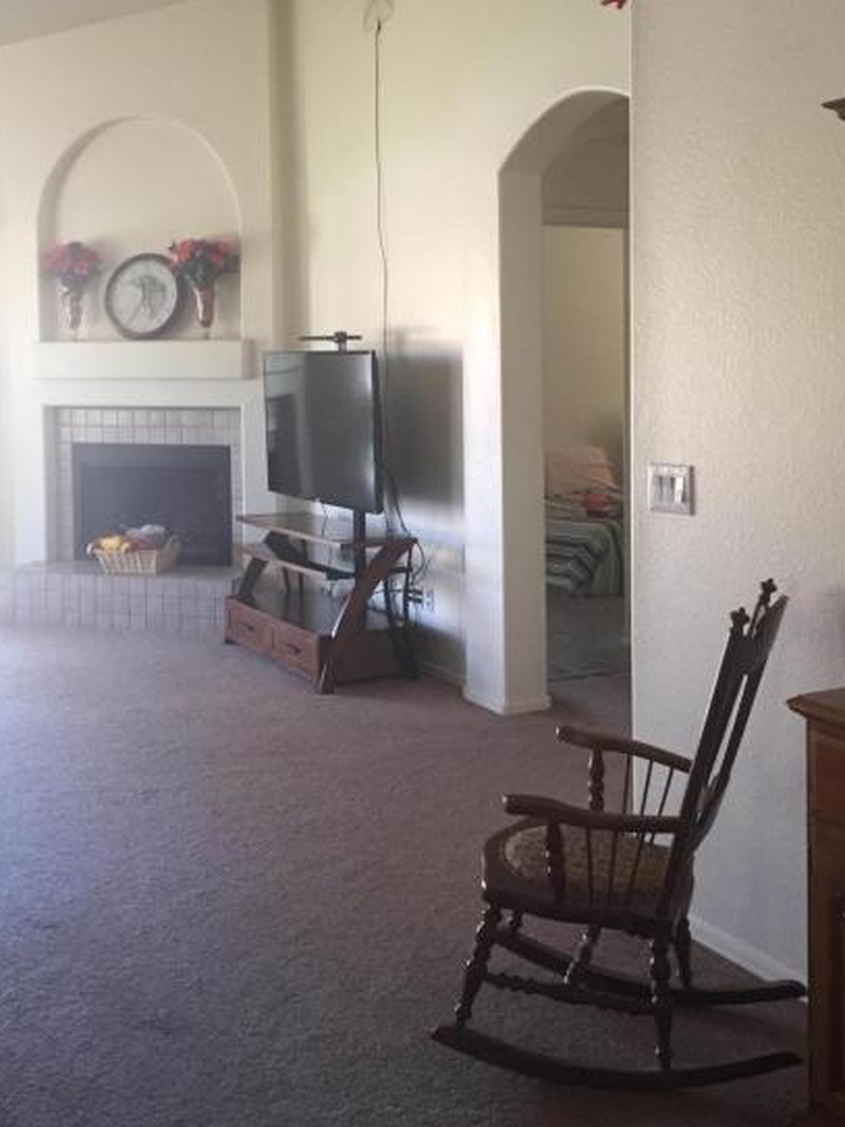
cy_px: 428
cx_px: 455
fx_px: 1335
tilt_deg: -2.2
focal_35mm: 41
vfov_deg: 45.4
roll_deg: +0.4
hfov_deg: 35.1
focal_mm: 4.15
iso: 125
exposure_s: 1/30
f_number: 2.2
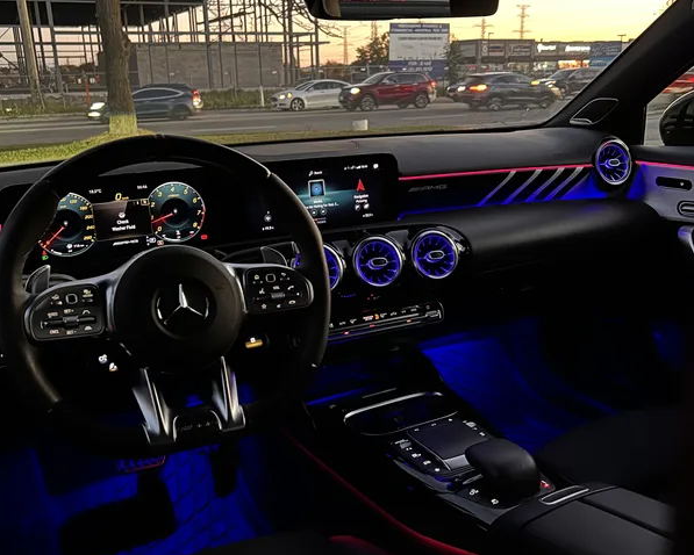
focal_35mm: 34
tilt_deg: -17.0
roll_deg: +1.0
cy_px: 279
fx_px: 699
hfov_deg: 52.8
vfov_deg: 43.4
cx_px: 346
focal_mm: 5.7
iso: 1250
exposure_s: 1/28
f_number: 1.5
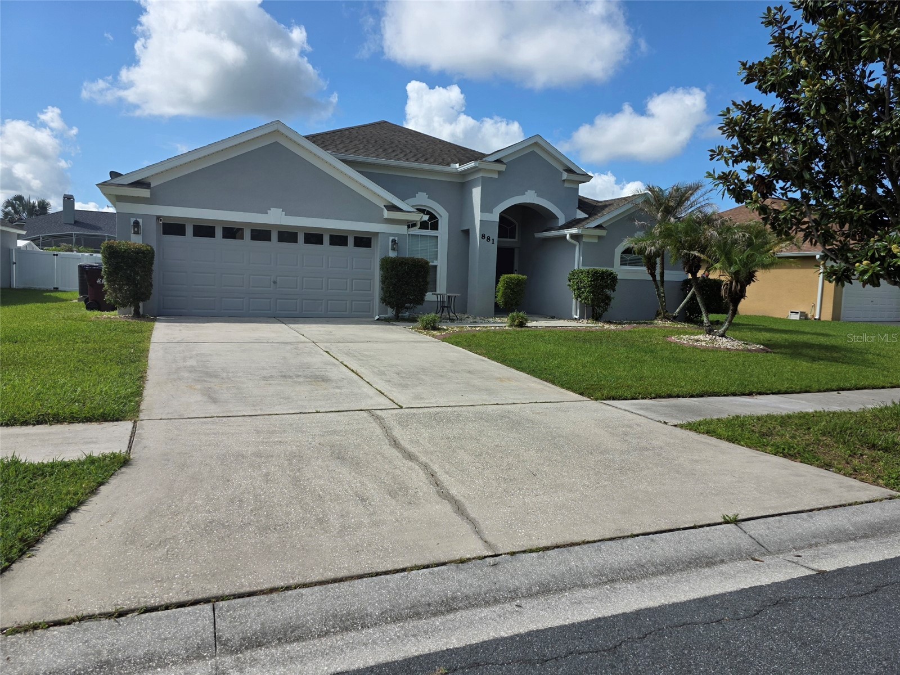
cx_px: 450
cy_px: 338
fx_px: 598
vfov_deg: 58.9
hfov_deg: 73.9
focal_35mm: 23
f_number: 1.7
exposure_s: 1/10000
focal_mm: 6.3
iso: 80
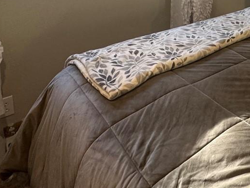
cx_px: 277
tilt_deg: -5.8
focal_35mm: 43
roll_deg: +1.0
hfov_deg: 36.7
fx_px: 311
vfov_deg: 28.3
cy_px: -50
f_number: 2.2
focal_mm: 2.22
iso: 200
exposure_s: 1/60
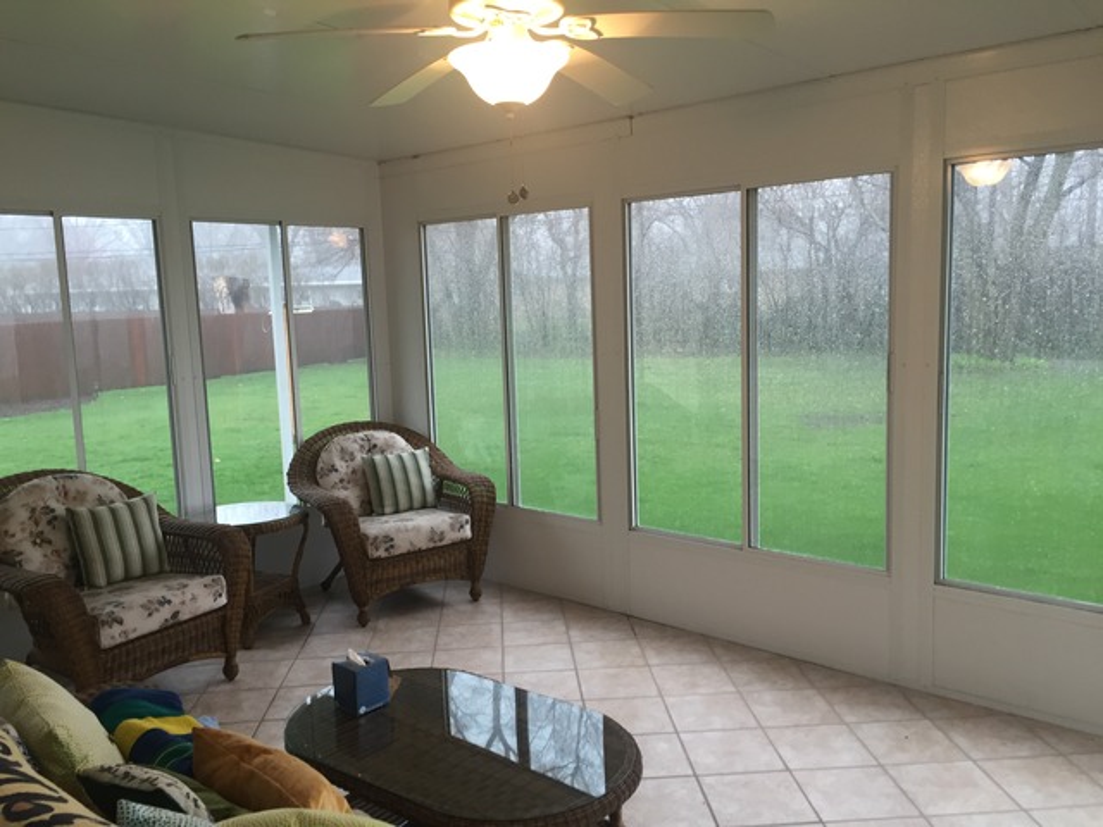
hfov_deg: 61.7
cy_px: 414
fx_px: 924
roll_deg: +2.1
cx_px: 552
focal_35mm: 29
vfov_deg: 48.2
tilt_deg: -7.3
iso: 64
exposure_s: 1/30
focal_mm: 4.15
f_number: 2.2
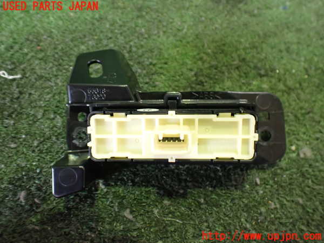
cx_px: 162
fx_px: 281
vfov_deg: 46.8
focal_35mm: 30
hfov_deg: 60.0
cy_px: 122
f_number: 2.3
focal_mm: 5.4
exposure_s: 1/40
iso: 800
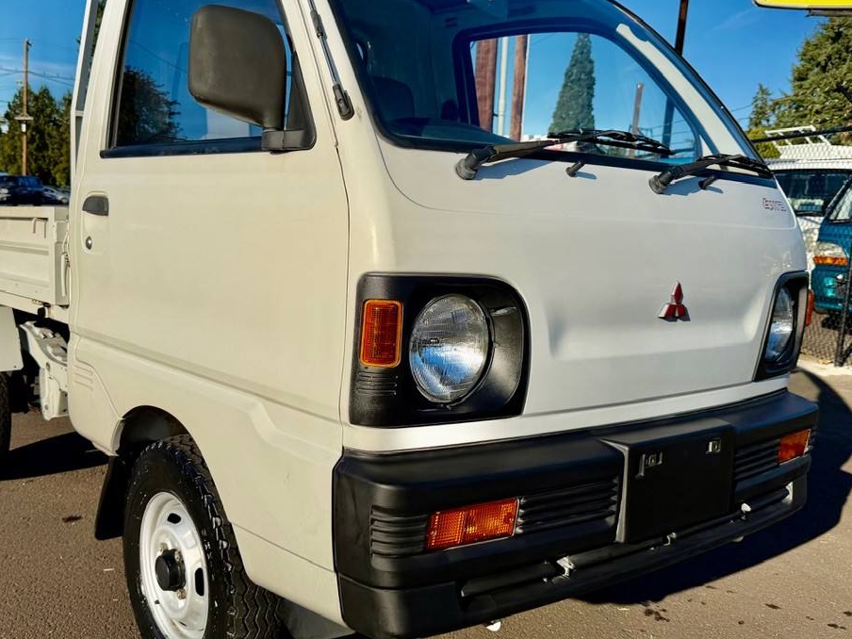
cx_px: 329
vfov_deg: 41.8
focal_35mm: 34
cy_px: 315
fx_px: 837
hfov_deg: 53.5
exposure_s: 1/10309
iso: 80
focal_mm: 6.76
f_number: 1.78
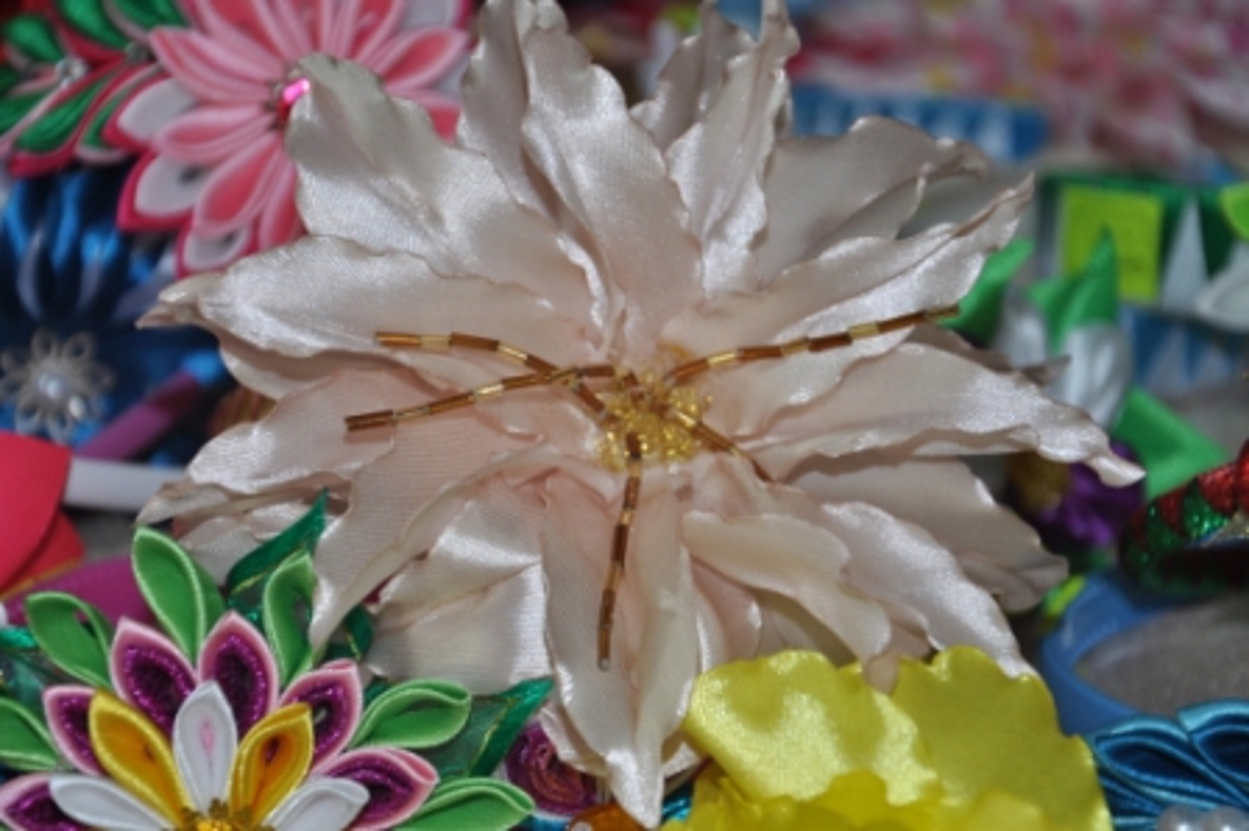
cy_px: 416
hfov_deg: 19.5
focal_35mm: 105
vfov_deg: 13.0
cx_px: 624
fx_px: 3640
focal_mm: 70
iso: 450
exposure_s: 1/60
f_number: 5.3
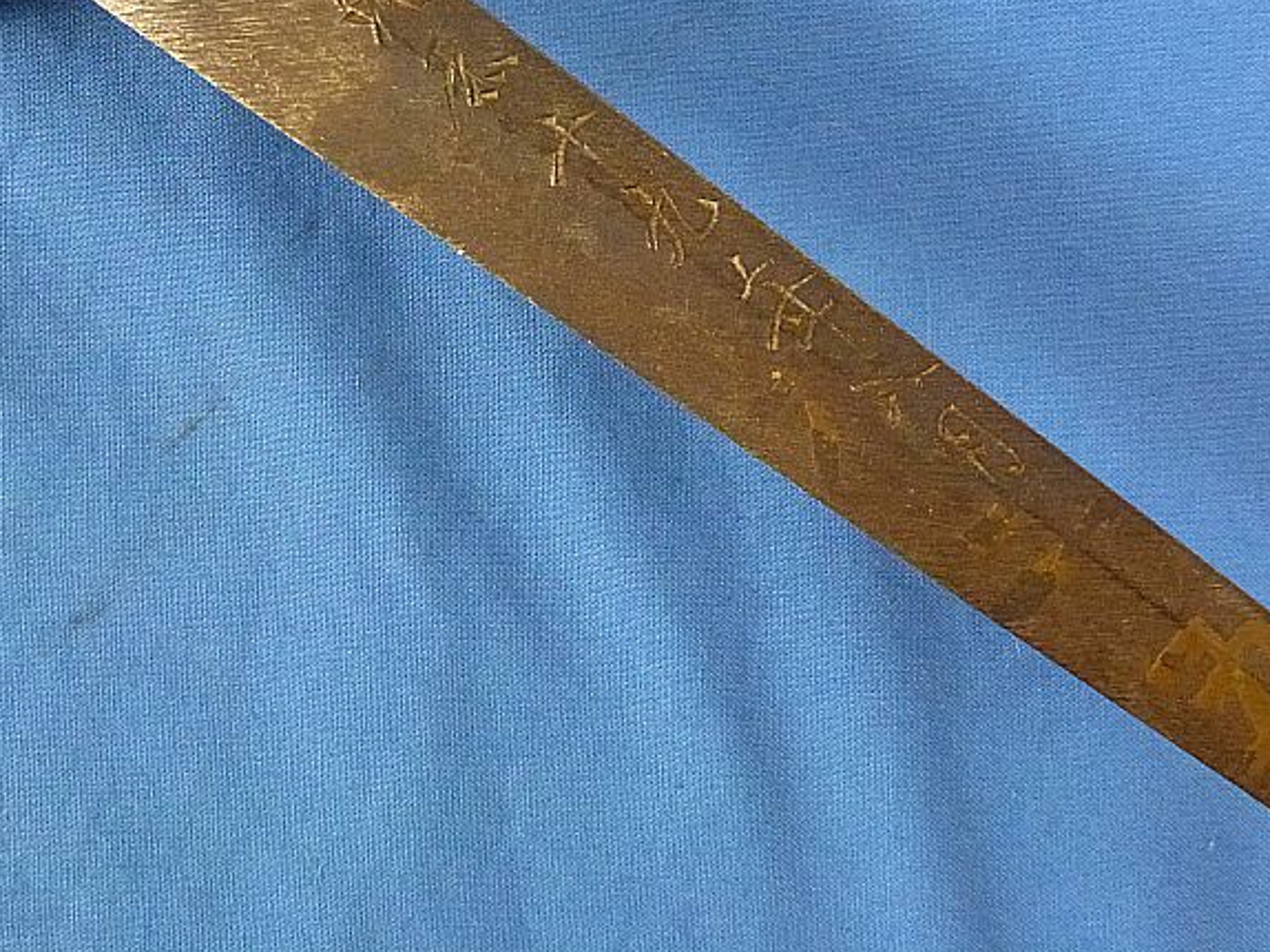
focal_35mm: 53
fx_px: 1944
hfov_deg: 36.1
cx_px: 708
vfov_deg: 27.3
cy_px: 297
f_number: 3.8
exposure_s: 1/160
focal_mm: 6.8
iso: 800
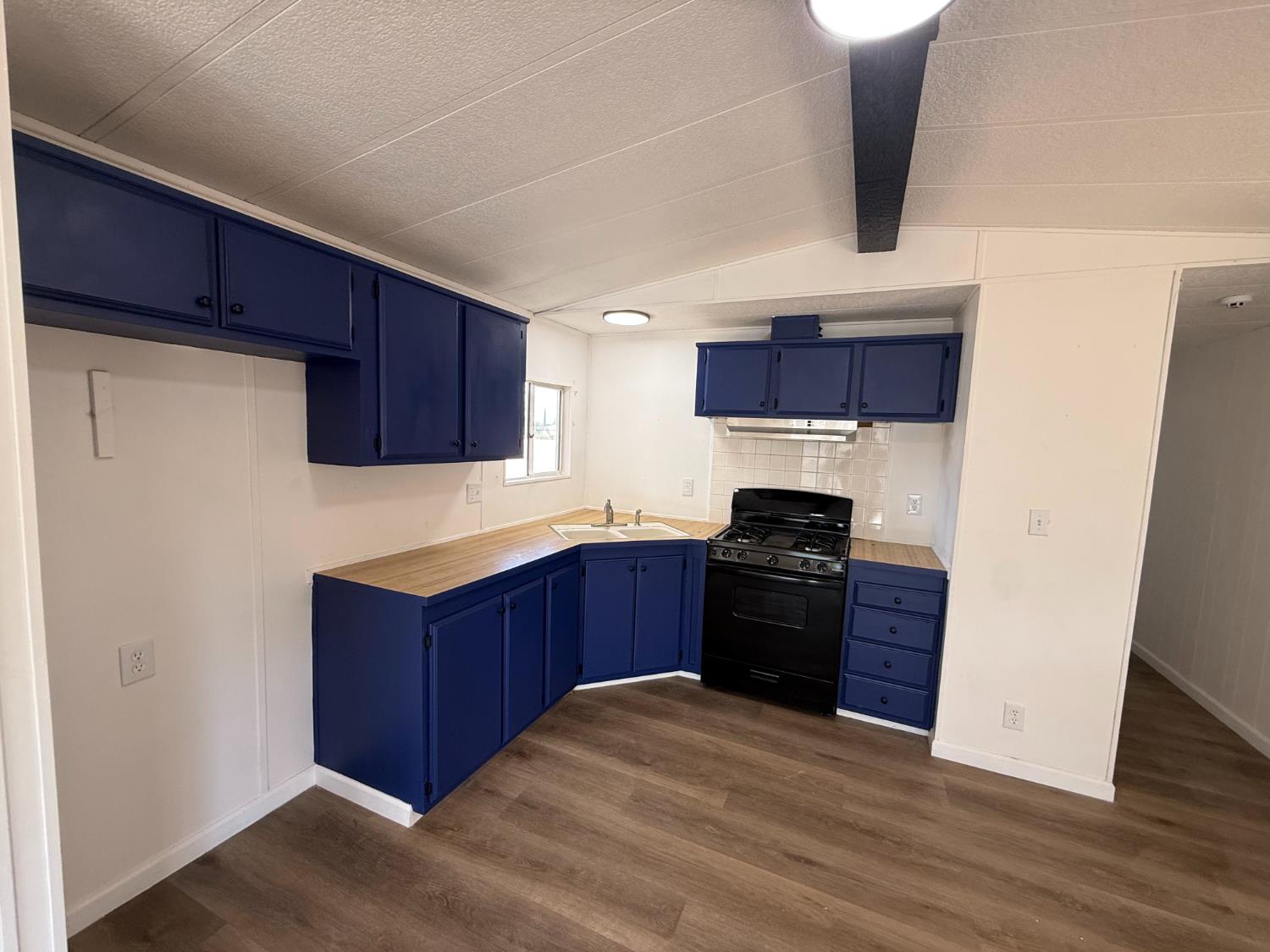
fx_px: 514
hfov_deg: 102.1
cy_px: 476
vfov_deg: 85.7
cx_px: 635
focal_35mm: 14
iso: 125
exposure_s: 1/120
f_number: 2.2
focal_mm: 2.22
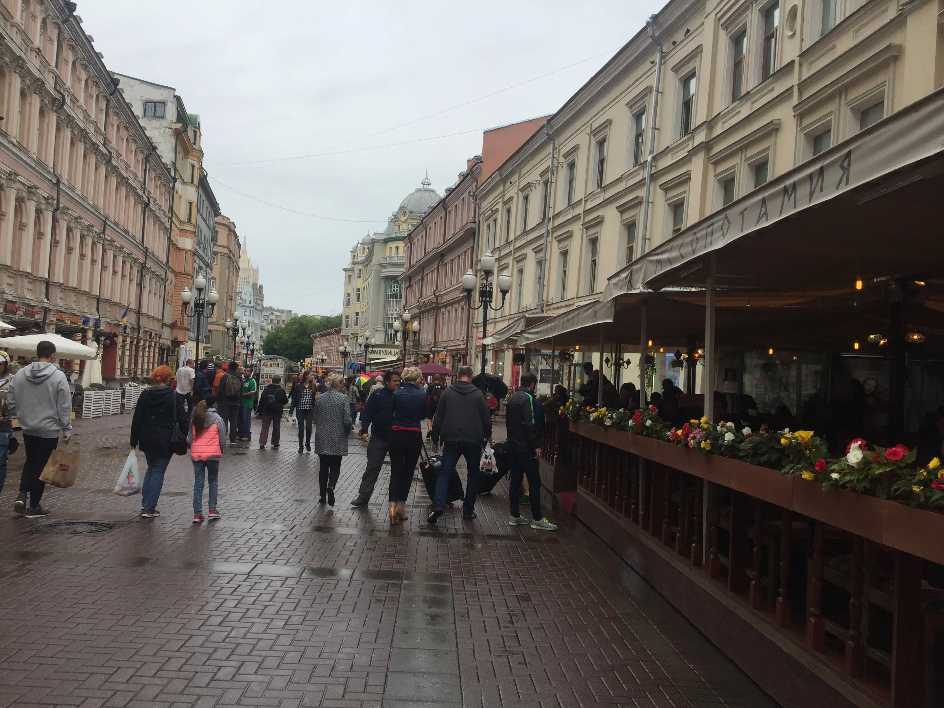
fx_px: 791
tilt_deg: +0.5
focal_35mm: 29
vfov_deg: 48.2
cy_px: 354
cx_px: 472
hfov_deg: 61.7
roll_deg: -3.0
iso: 32
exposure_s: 1/1522
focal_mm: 4.15
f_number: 2.2
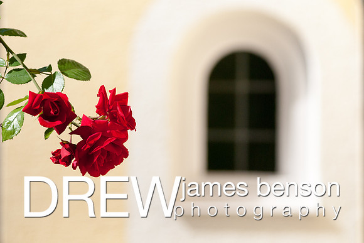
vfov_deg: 6.8
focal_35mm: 203
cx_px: 182
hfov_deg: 10.1
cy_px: 122
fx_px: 2053
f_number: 4
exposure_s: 1/8000
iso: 200
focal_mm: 135
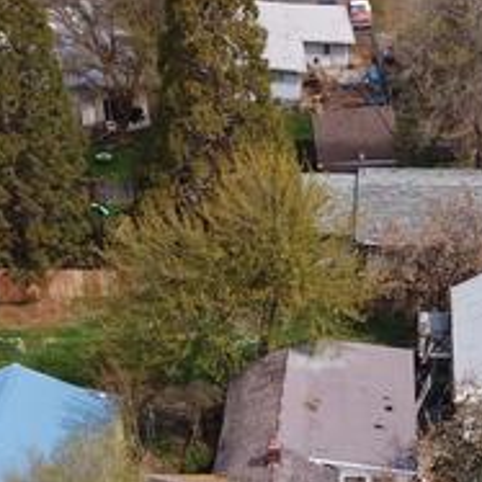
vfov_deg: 20.8
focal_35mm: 82
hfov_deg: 21.0
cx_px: 344
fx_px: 1292
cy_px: 407
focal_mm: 4.73
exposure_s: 1/6410
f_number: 2.2
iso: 400
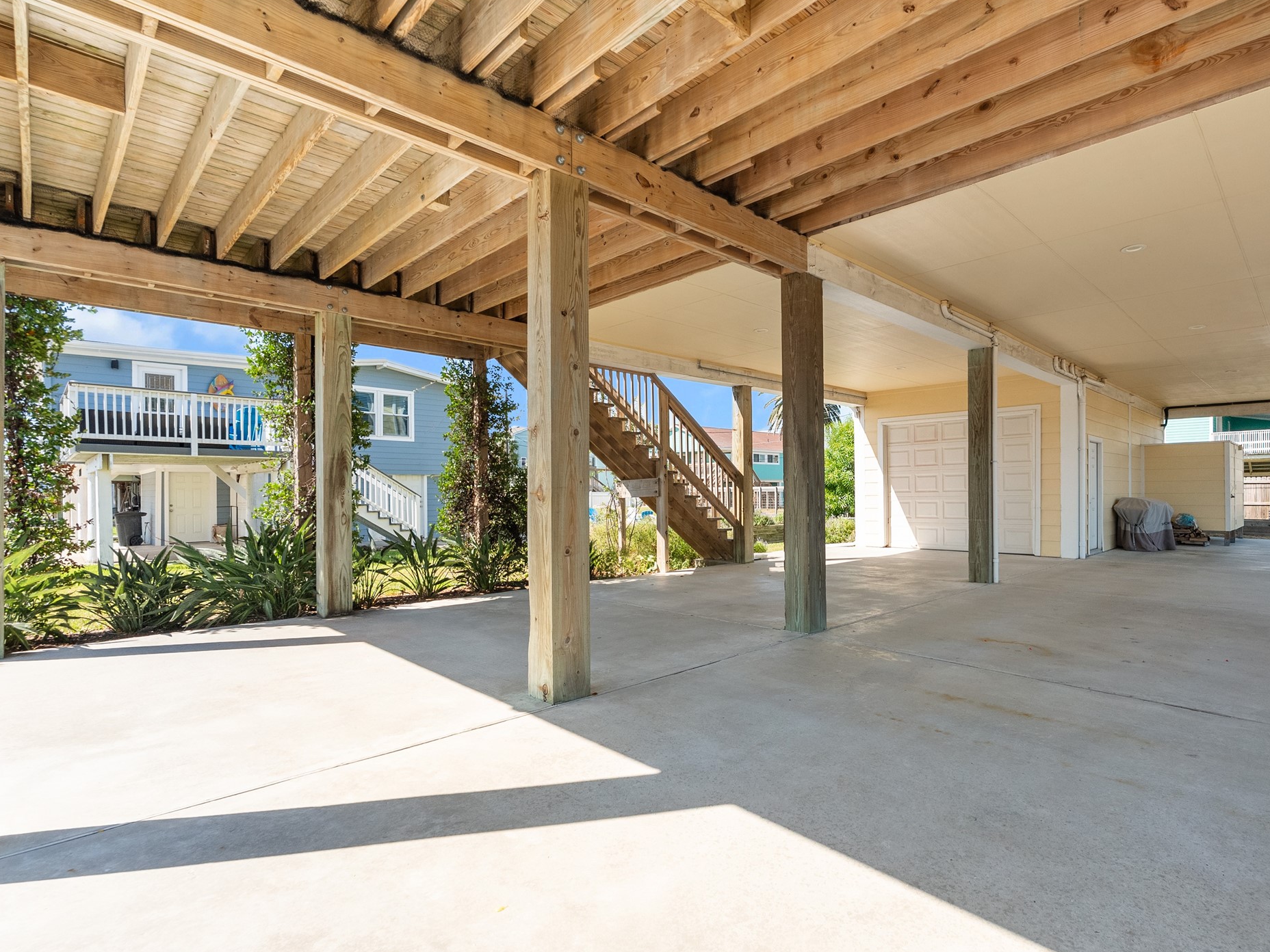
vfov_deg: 71.6
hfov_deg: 87.3
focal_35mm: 18
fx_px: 660
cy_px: 489
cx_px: 715
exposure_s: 1/80
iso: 1000
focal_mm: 16
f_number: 8
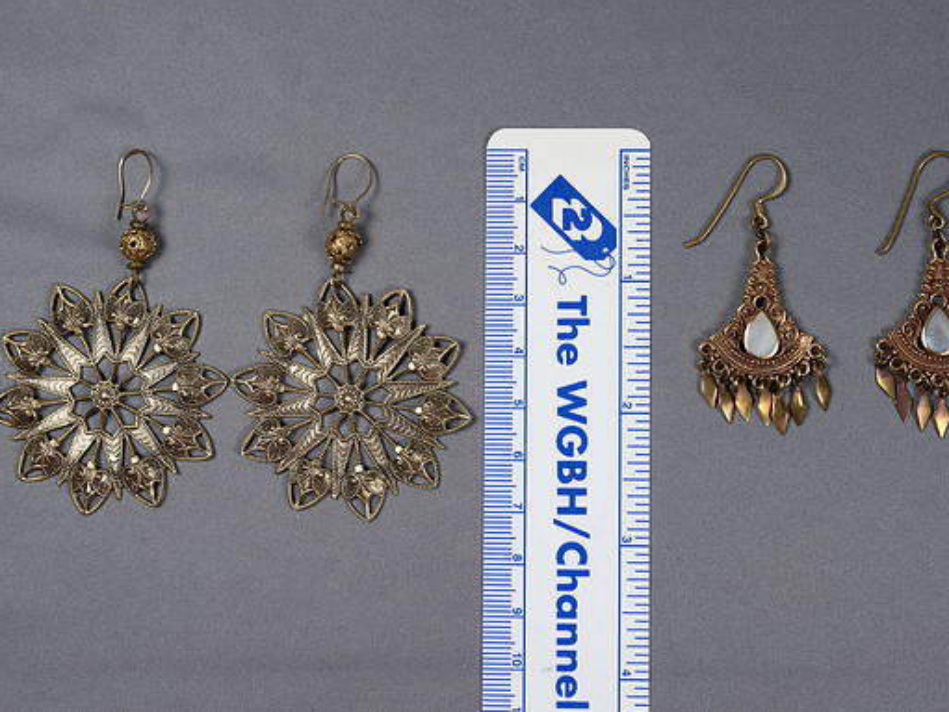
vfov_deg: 20.4
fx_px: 1973
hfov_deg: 27.0
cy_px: 354
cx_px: 507
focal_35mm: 72
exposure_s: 1/60
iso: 450
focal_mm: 66
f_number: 9
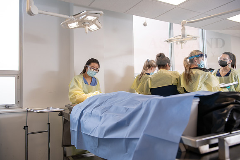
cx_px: 120
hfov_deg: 63.6
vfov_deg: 45.0
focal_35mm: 29
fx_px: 193
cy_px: 80
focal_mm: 29
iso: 400
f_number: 4
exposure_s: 1/200
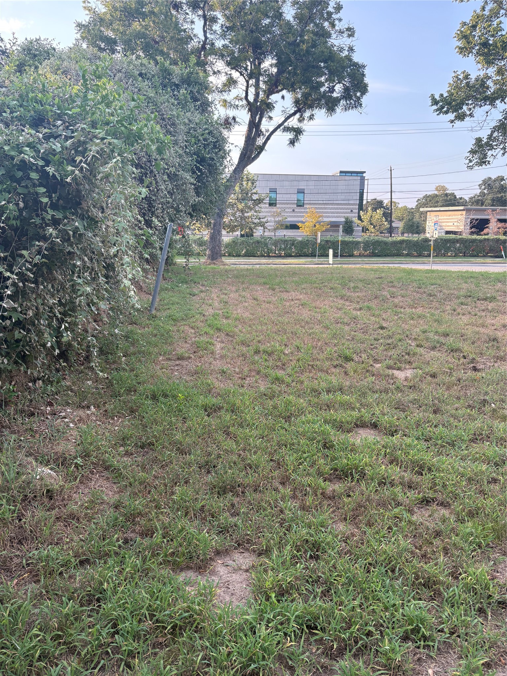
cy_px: 338
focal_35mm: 26
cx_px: 254
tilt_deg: -10.8
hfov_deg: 53.1
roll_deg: -0.6
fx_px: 508
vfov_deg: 67.3
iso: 64
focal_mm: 5.96
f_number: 1.6
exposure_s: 1/478
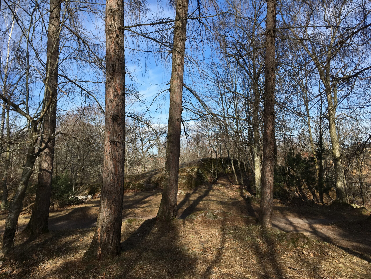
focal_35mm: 29
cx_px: 186
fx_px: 311
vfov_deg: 48.2
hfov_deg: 61.7
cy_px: 140
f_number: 2.2
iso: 25
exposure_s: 1/1054
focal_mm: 4.15
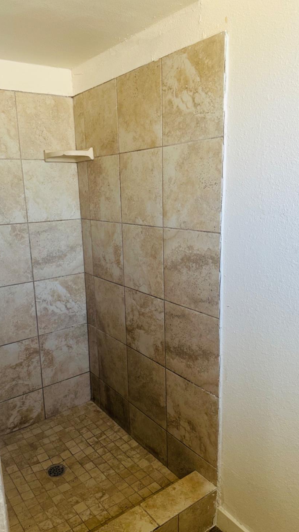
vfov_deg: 69.9
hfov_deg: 42.8
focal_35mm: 27
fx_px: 381
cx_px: 134
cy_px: 274
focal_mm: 6.86
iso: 125
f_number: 1.78
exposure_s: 1/121
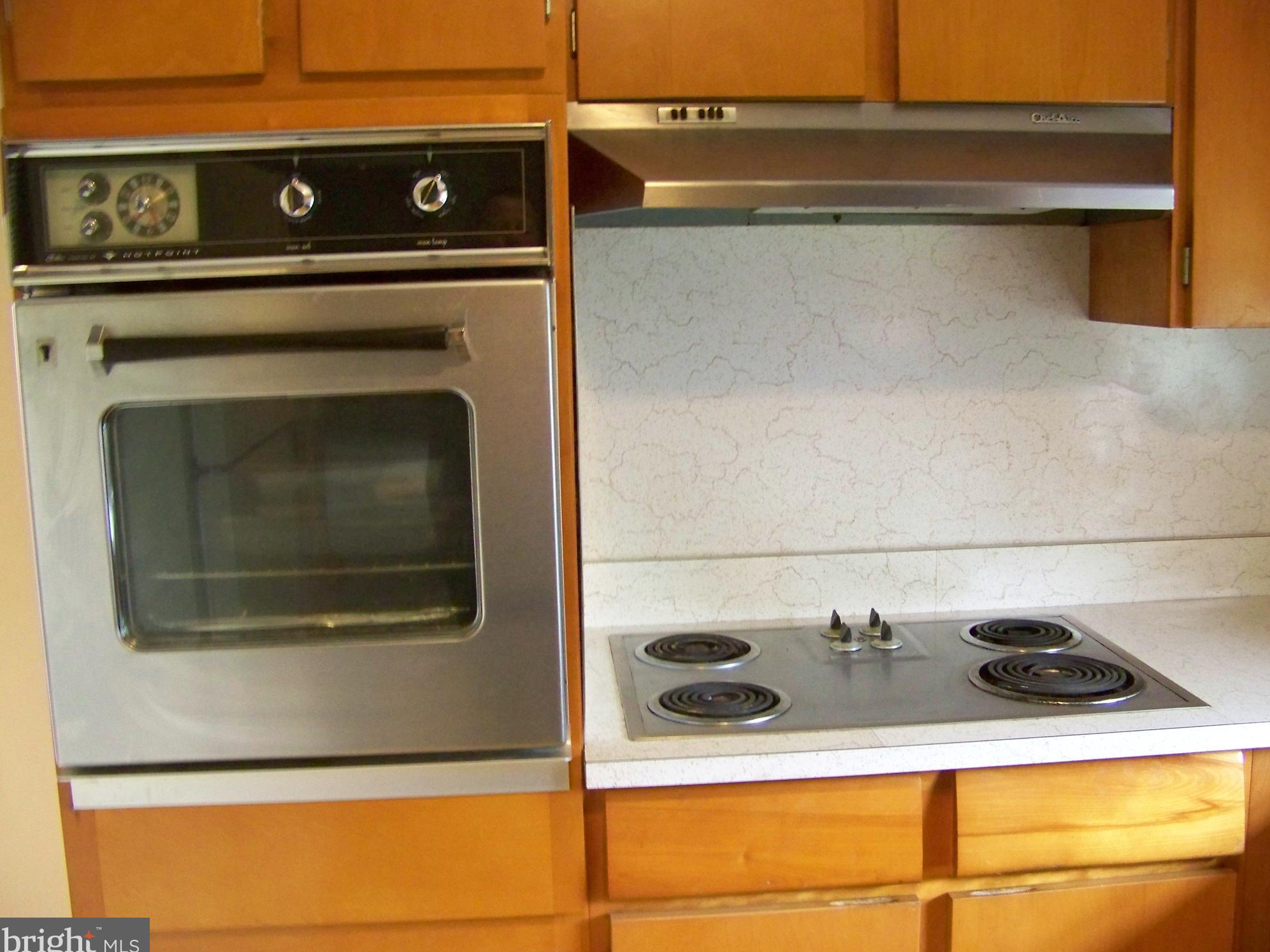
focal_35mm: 37
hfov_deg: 50.1
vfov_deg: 38.7
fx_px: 1357
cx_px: 643
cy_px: 480
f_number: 2.8
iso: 400
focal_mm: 5.85
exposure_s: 1/15
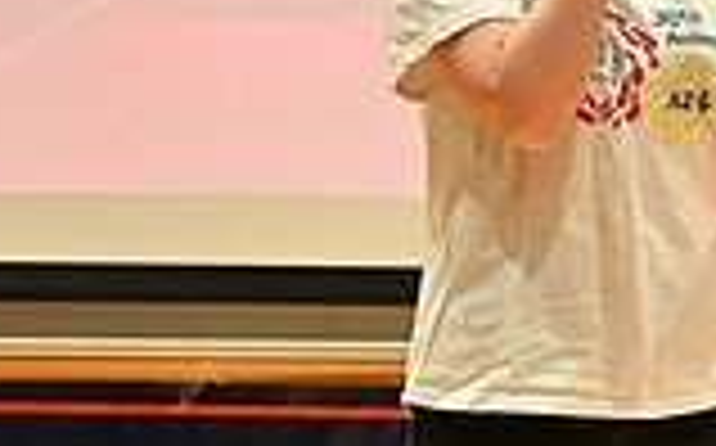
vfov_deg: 9.0
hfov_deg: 14.1
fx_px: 2826
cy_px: 79
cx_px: 802
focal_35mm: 145
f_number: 4
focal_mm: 39
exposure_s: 1/40
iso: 800
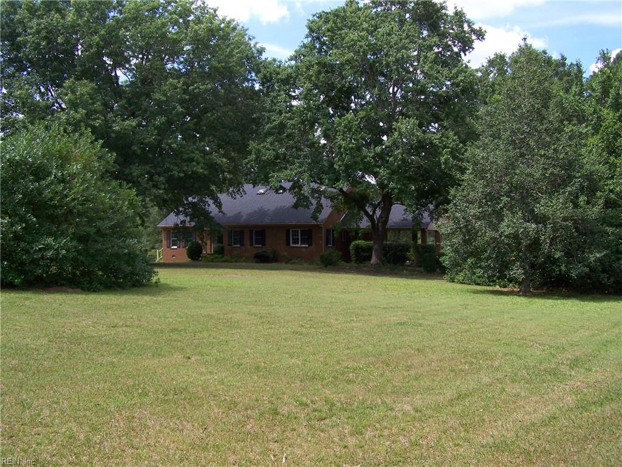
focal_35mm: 38
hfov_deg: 49.0
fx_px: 683
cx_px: 311
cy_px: 234
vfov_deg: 37.7
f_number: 4
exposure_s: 1/250
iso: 64
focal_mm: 6.3
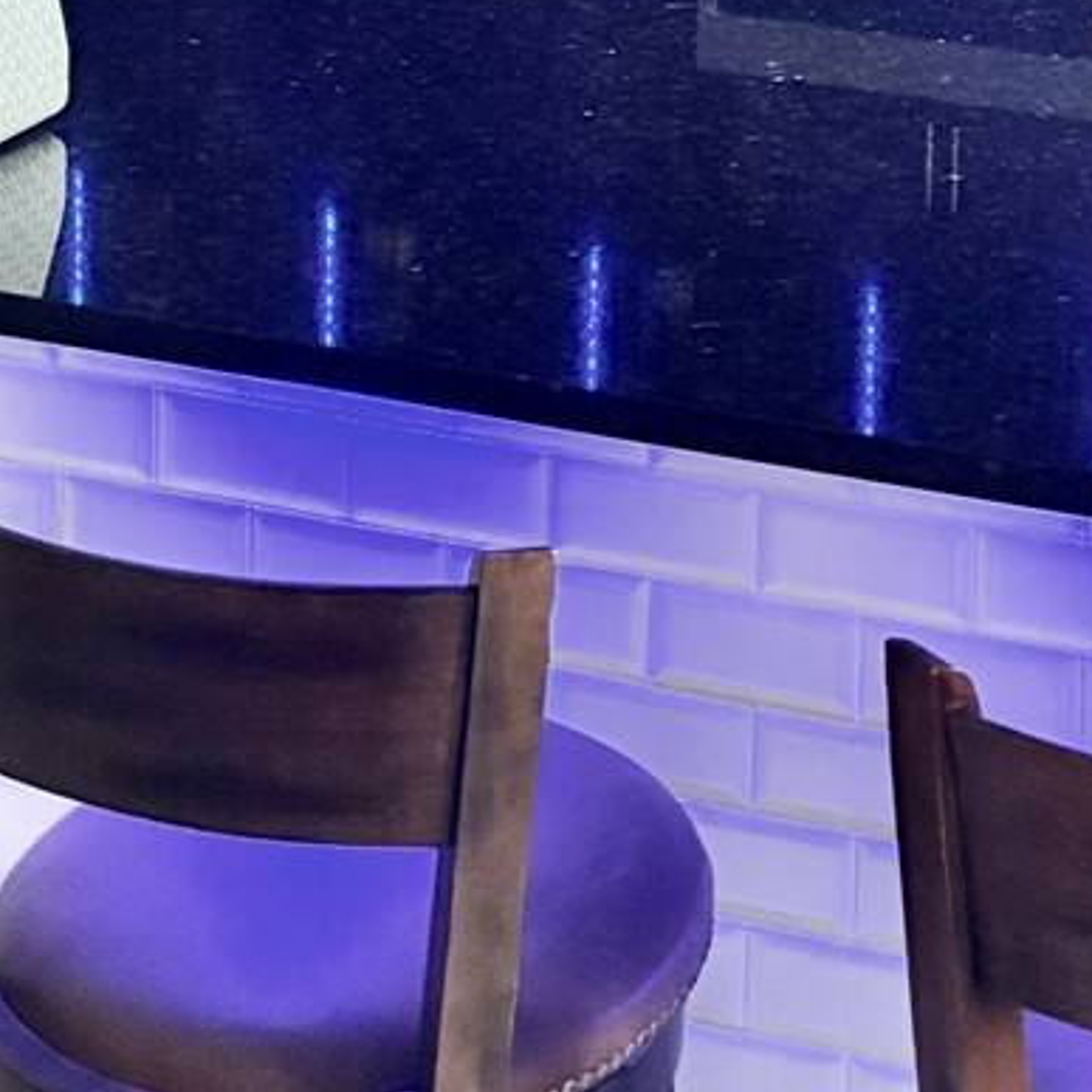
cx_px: 923
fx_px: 3391
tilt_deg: -4.7
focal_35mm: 95
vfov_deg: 15.9
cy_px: -804
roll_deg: -2.3
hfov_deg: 18.1
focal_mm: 5.96
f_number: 1.6
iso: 640
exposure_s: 1/40
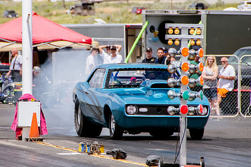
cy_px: 80
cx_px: 85
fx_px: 3847
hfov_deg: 3.7
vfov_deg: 2.5
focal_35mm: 552
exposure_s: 1/2500
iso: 800
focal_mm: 200
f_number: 6.3
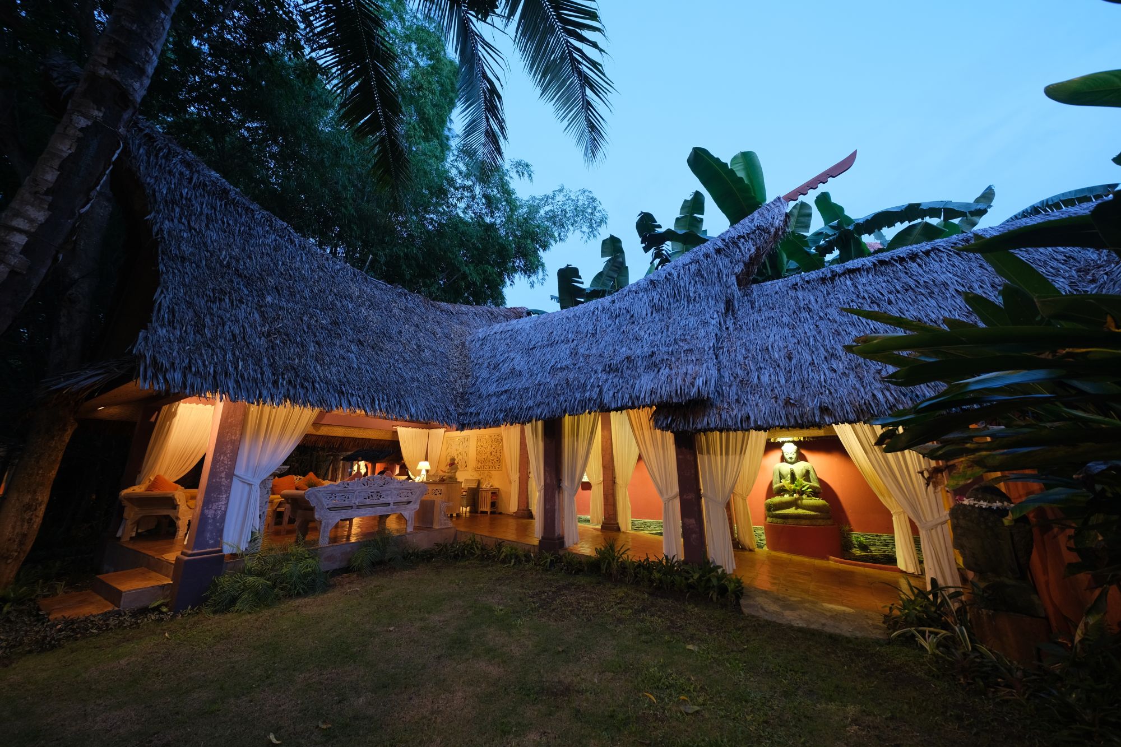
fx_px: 374
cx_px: 560
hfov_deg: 112.6
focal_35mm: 12
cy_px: 374
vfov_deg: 90.0
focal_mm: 8.1
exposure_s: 1/1.6
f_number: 3.6
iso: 400
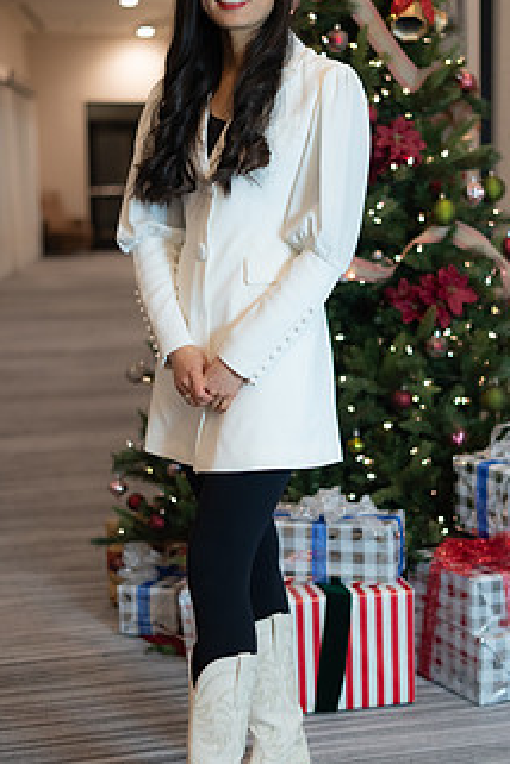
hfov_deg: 19.4
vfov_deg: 28.8
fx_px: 1487
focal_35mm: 70
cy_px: 378
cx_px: 296
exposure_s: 1/320
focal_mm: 50
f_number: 1.8
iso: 1250
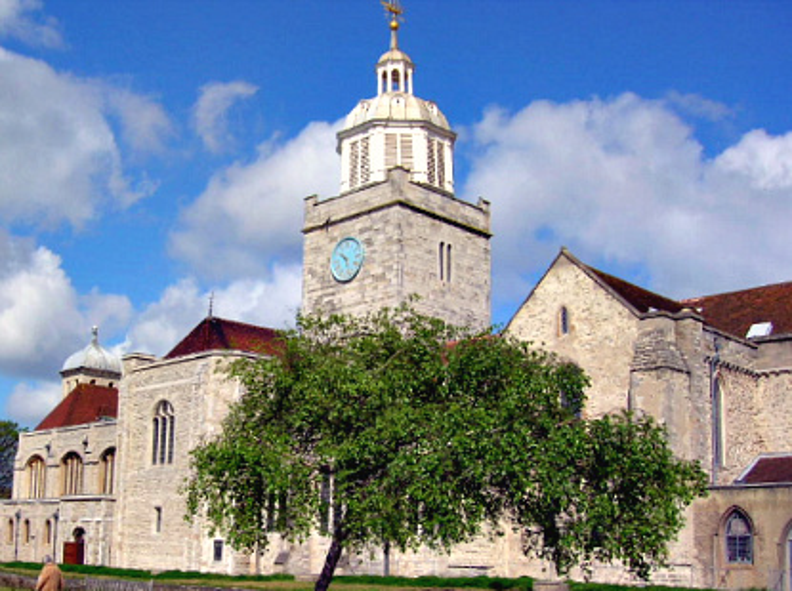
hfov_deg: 54.0
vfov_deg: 41.7
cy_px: 296
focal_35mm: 34
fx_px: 777
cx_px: 396
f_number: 4.9
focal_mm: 5.7
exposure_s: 1/655
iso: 50
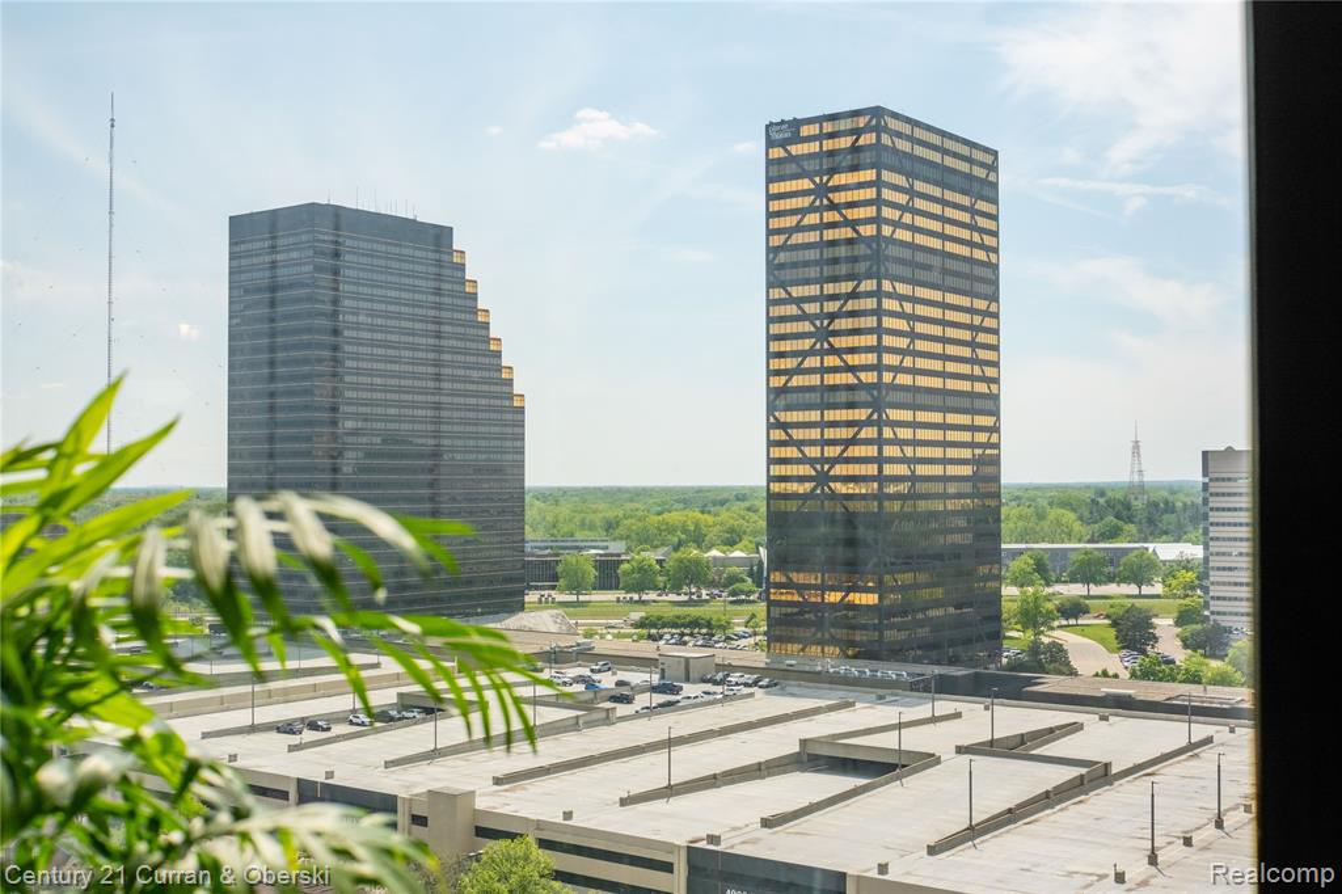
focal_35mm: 41
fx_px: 1528
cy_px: 447
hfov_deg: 47.4
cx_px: 671
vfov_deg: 32.6
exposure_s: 1/500
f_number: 8
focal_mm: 27
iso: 500
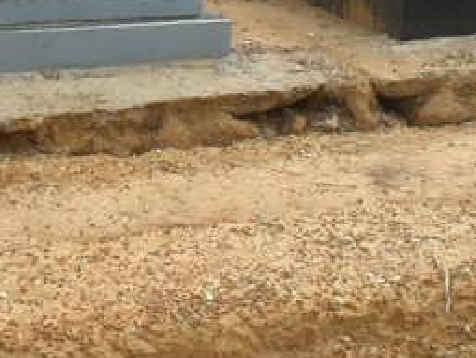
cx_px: -163
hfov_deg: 14.9
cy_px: 22
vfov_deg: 11.7
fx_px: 1733
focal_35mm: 126
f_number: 3.5
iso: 100
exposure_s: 1/250
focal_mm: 4.9
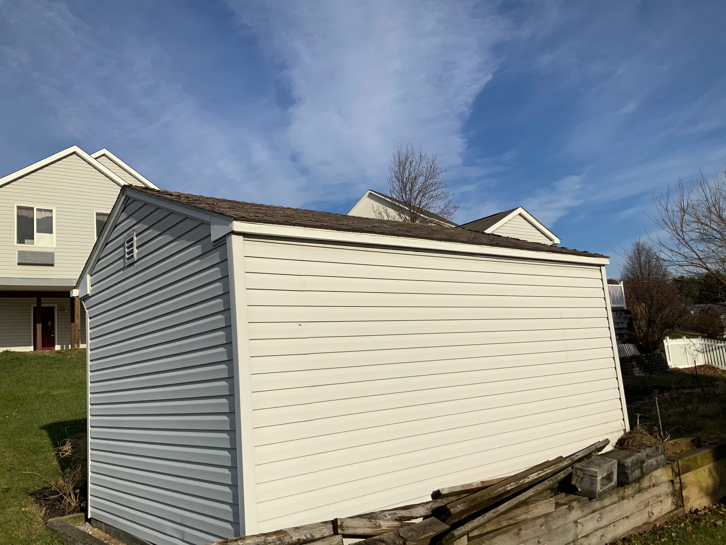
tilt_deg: +9.8
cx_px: 363
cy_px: 272
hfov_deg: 61.7
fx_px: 608
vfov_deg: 48.2
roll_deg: +5.6
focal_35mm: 29
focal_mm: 3
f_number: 1.8
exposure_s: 1/4785
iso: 20
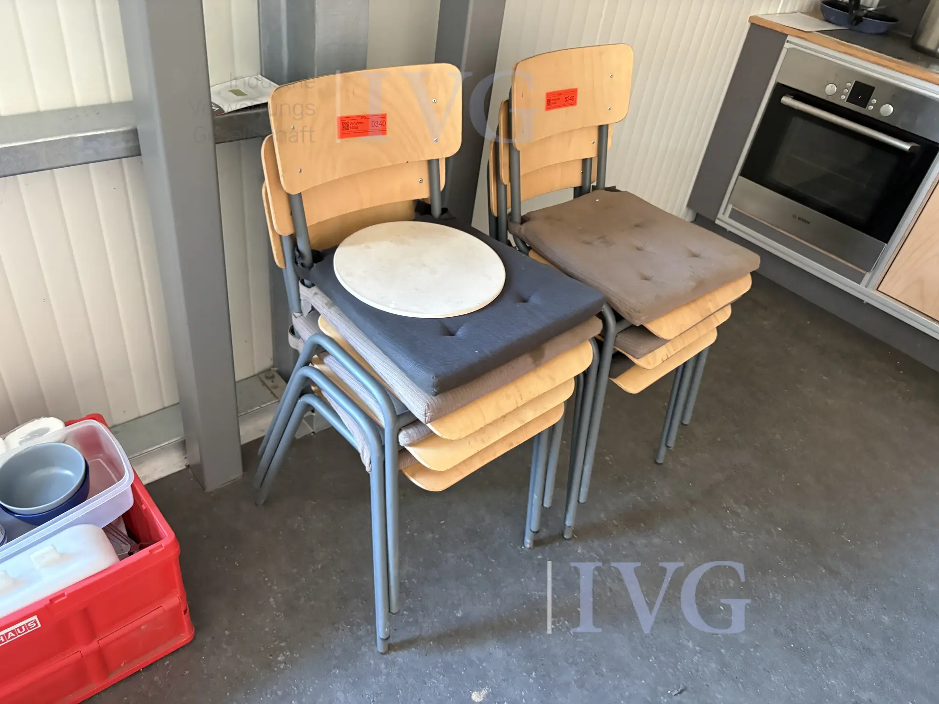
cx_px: 470
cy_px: 352
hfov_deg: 67.3
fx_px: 705
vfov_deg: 53.1
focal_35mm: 26
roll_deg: -4.5
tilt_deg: -37.7
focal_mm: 5.96
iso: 500
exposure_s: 1/58
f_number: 1.6
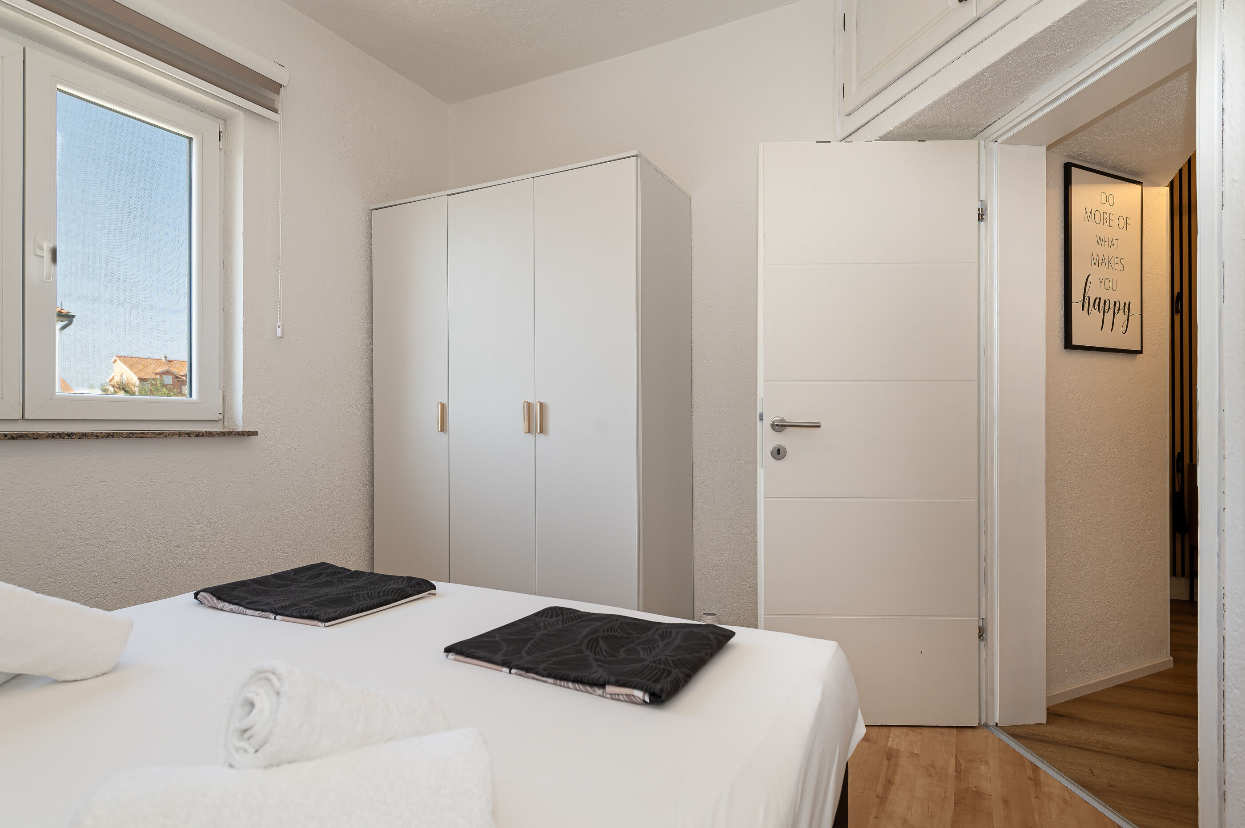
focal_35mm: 19
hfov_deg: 86.9
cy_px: 414
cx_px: 622
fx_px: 657
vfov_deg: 64.5
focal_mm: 19
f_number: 7.1
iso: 100
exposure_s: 1/50
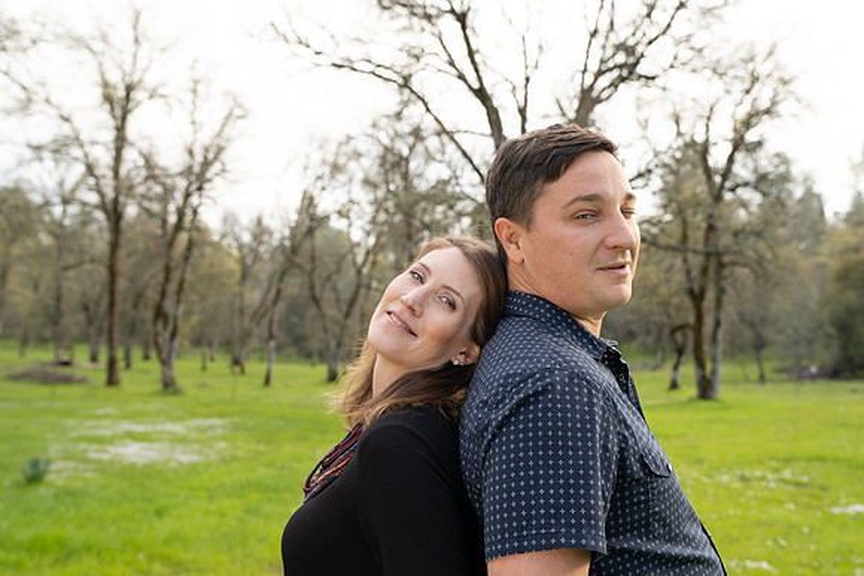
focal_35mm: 36
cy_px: 288
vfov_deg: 36.9
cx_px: 432
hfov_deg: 53.1
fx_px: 864
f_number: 4.5
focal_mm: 36
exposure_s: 1/125
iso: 200
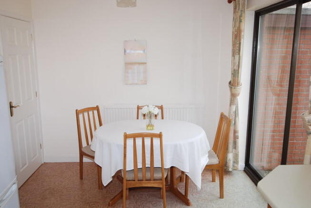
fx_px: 259
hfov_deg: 61.9
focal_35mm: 30
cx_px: 156
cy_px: 104
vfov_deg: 43.7
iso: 180
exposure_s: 1/125
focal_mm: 20
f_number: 5.6
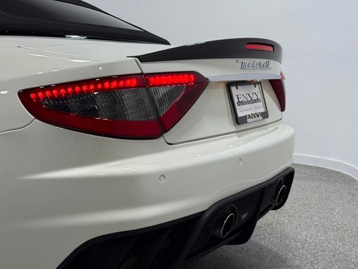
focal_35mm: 48
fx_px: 496
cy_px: 134
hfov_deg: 39.7
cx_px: 179
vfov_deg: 30.3
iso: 80
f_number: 1.78
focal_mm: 6.76
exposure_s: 1/415
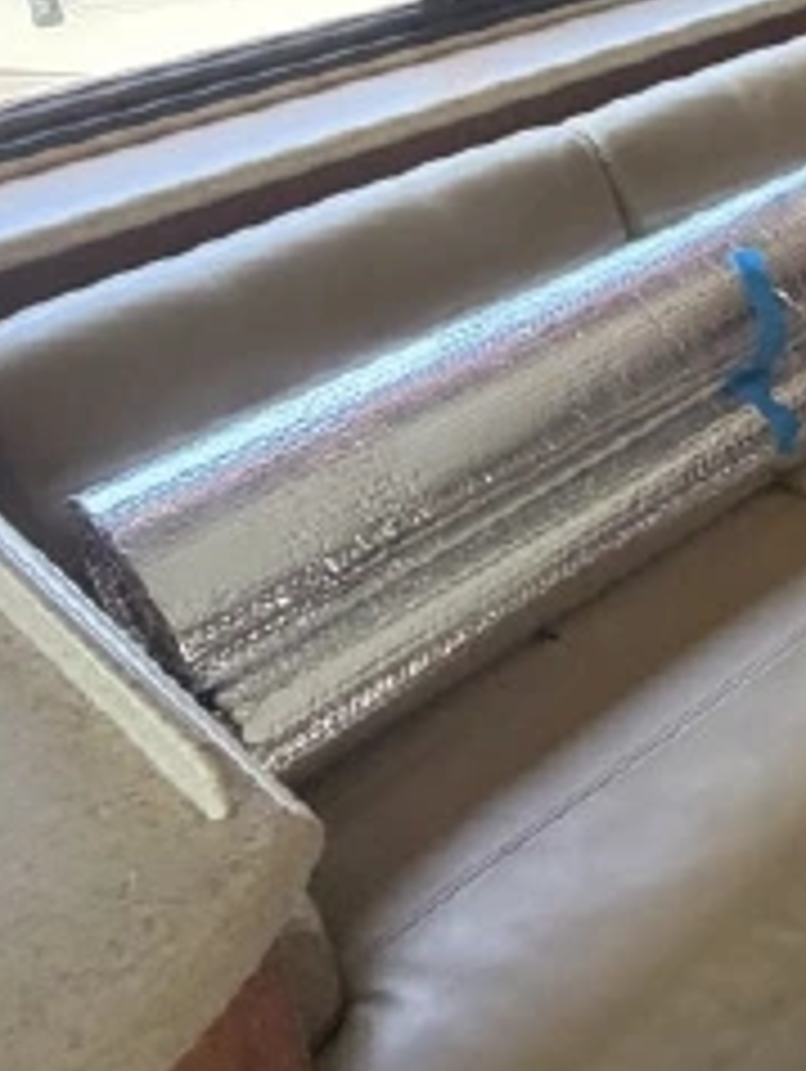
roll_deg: -0.7
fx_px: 1457
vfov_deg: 38.2
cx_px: 1022
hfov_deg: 26.6
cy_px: 153
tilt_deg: -23.7
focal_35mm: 47
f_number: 2.2
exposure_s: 1/91
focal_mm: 2.22
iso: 320
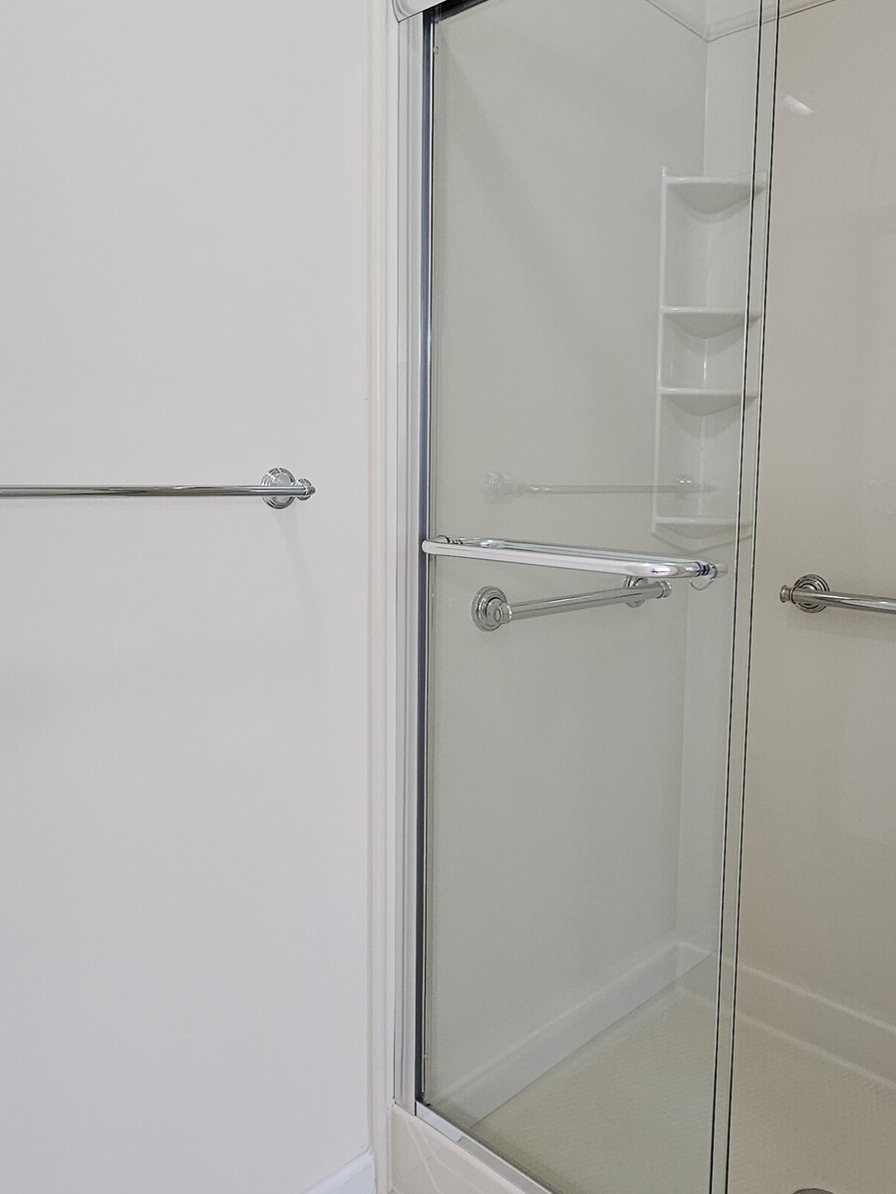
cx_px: 548
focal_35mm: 25
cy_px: 562
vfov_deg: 69.3
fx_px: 862
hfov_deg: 54.4
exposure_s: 1/60
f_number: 2.2
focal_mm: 2.2
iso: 80
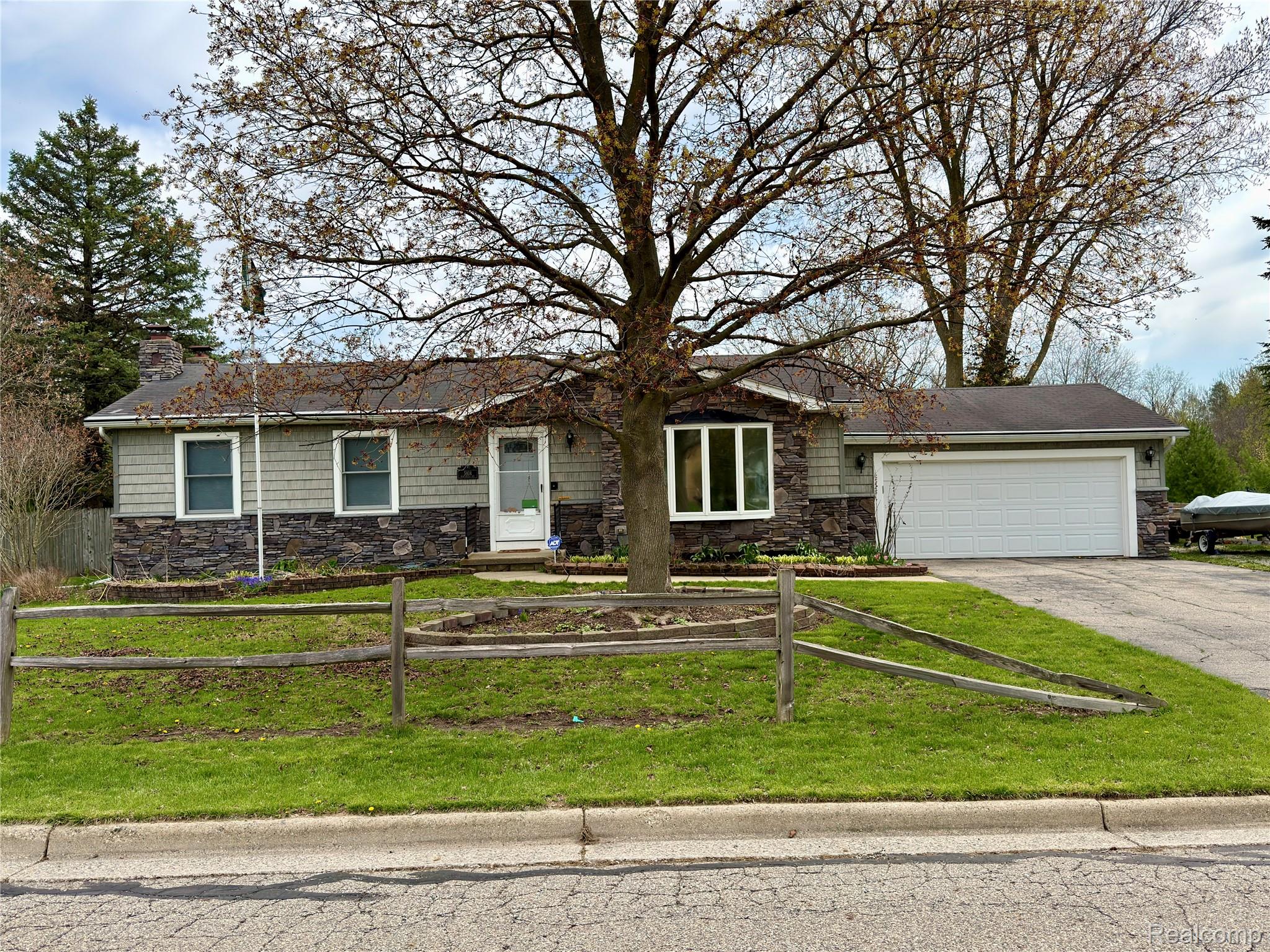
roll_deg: +2.0
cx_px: 635
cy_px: 476
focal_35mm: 29
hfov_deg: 61.7
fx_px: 1064
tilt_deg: +0.6
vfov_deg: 48.2
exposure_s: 1/3610
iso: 80
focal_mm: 6.76
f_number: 1.78
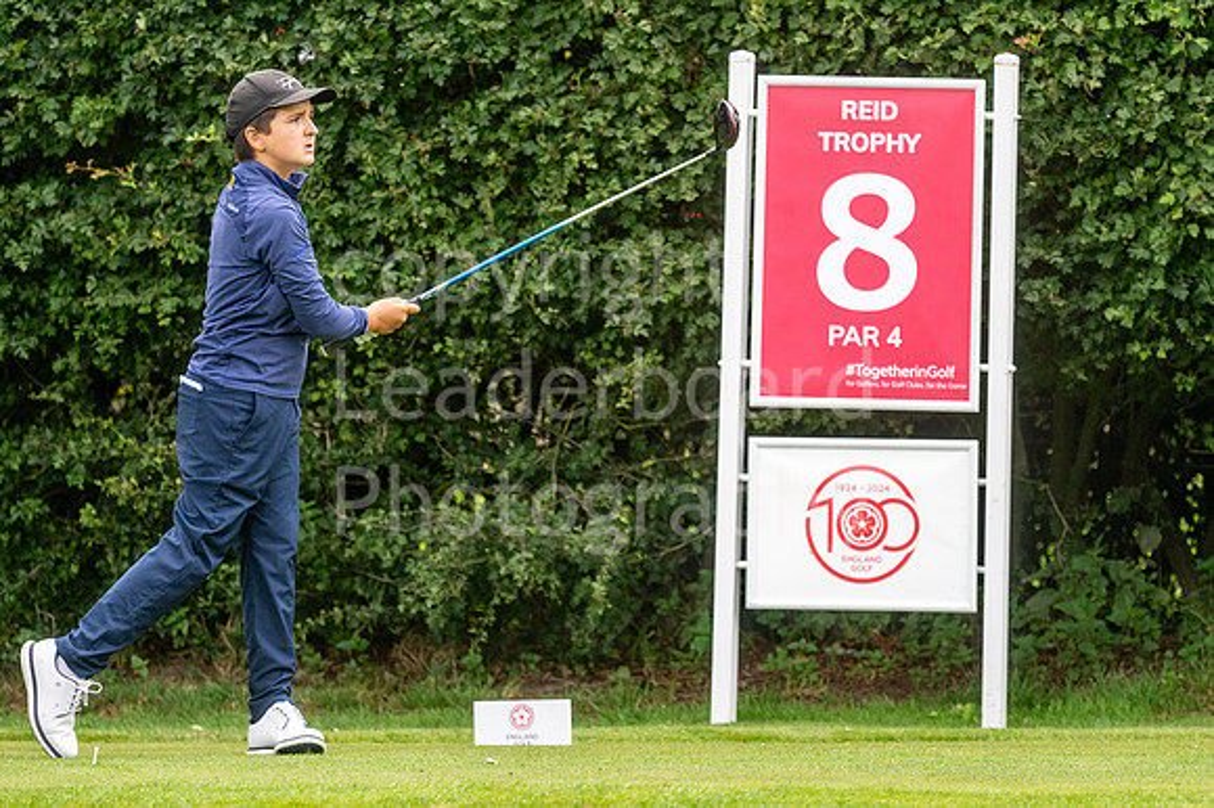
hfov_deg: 4.6
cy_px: 404
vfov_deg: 3.1
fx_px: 15166
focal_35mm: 450
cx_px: 607
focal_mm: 300
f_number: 4
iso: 320
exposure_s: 1/640
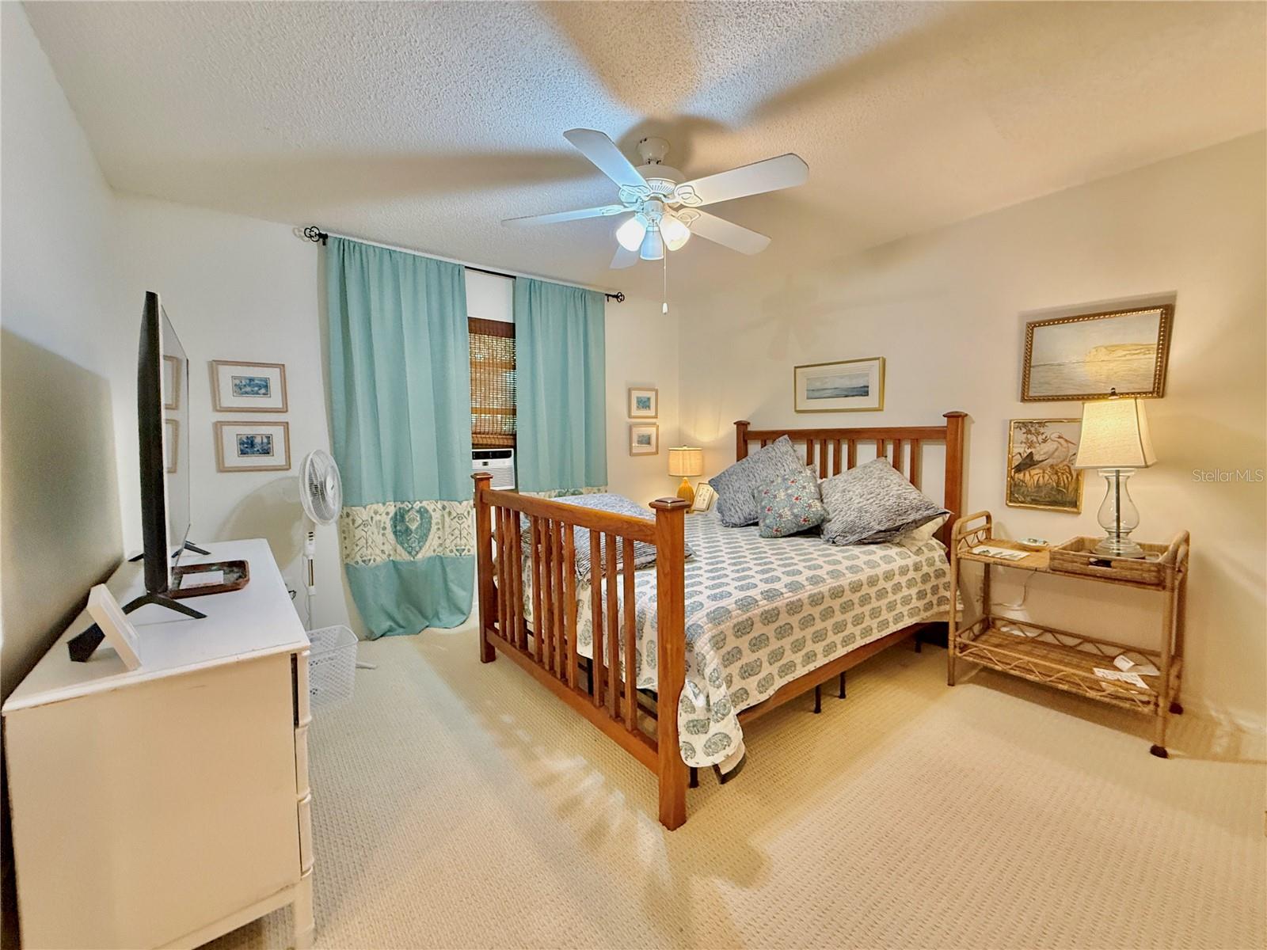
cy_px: 475
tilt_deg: -3.8
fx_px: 512
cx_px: 634
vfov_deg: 85.7
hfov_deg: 102.1
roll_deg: +0.2
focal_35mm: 14
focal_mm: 2.22
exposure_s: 1/60
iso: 500
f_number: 2.2
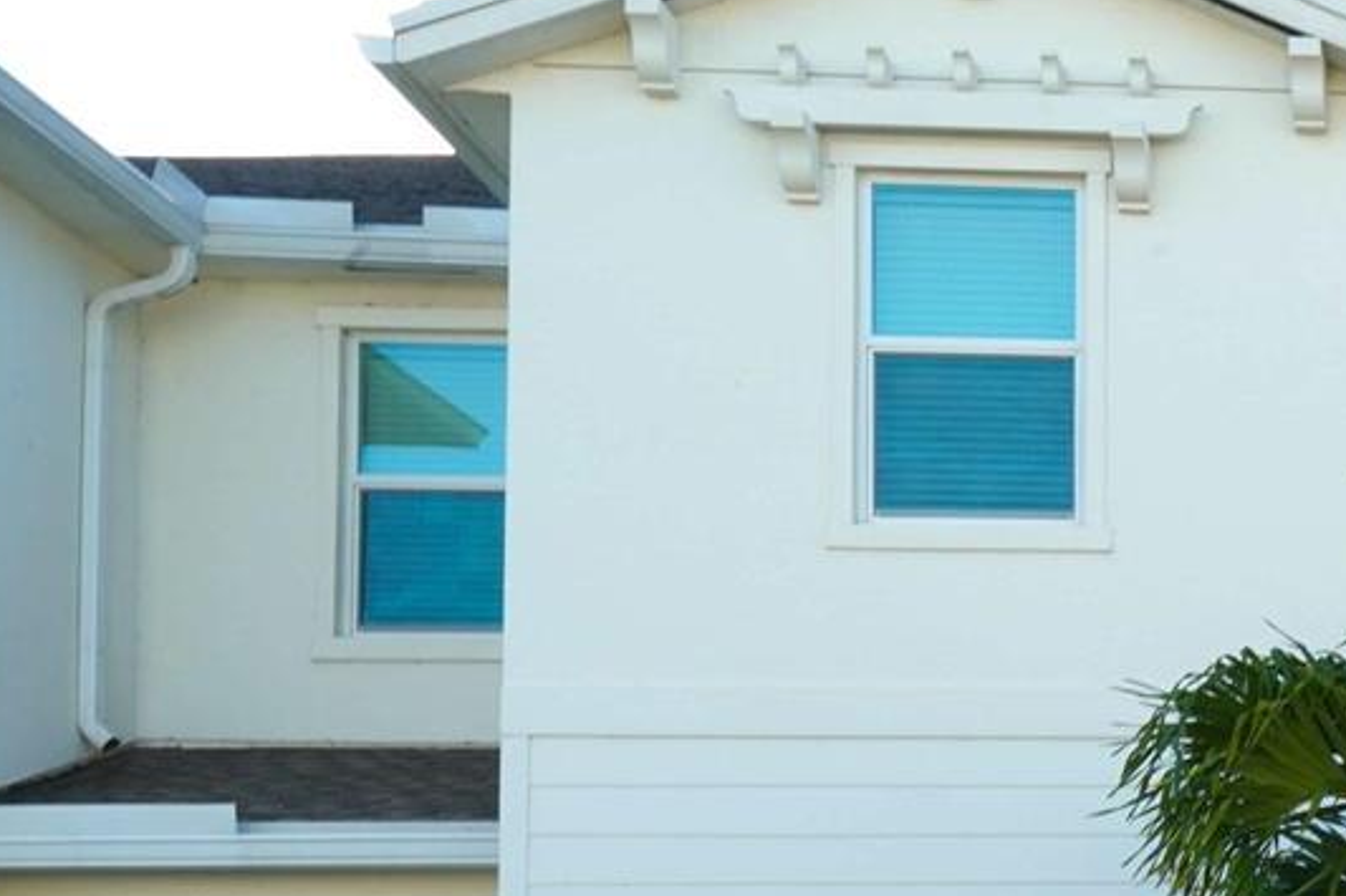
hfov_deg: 21.3
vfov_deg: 16.3
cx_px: 1987
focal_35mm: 81
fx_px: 3027
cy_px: 1022
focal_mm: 27
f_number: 22
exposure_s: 1/30
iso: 250
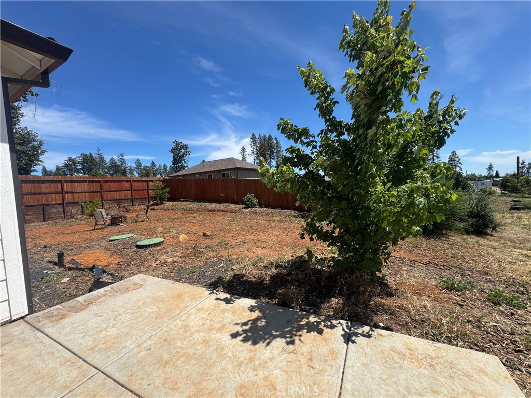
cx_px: 266
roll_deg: +4.2
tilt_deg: -3.1
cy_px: 199
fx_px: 215
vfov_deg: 85.7
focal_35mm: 14
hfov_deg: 102.1
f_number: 2.2
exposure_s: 1/1449
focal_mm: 2.22
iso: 50
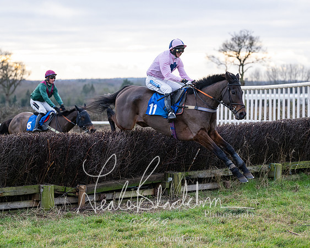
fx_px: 1059
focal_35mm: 115
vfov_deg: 13.3
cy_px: 124
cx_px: 145
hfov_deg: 16.7
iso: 800
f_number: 2.8
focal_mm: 92
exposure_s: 1/1250
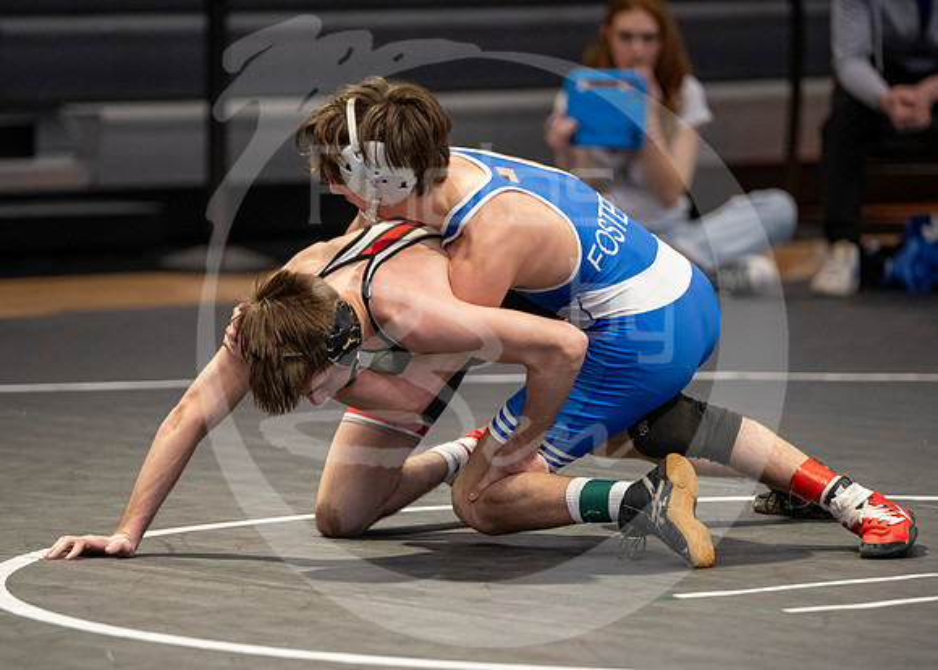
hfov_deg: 6.9
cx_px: 428
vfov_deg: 5.0
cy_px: 464
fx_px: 7731
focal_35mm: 290
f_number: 2.8
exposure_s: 1/1000
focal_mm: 200
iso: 3200
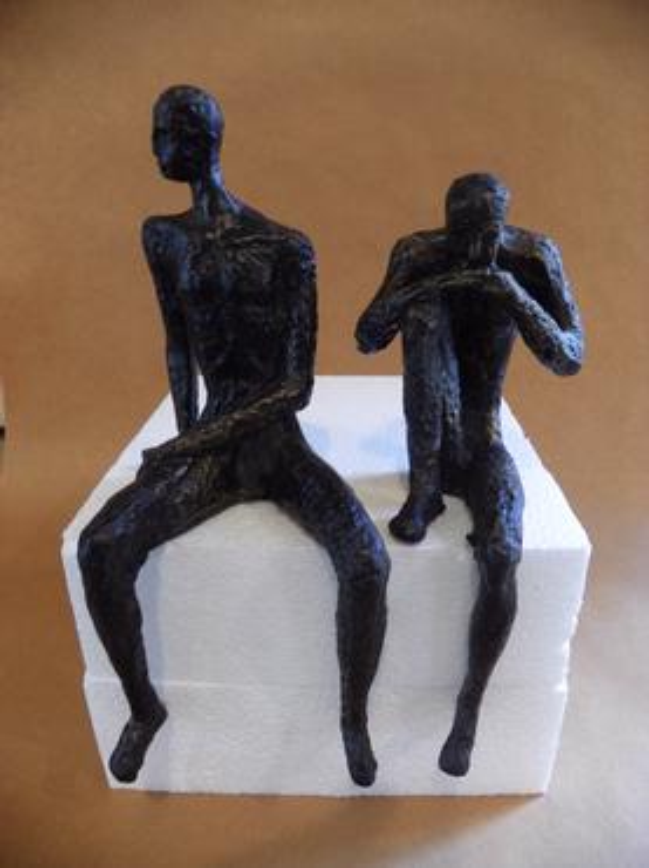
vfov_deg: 67.3
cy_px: 434
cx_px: 324
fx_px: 651
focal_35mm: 26
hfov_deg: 53.0
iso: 64
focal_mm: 4.6
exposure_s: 1/8
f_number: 2.8
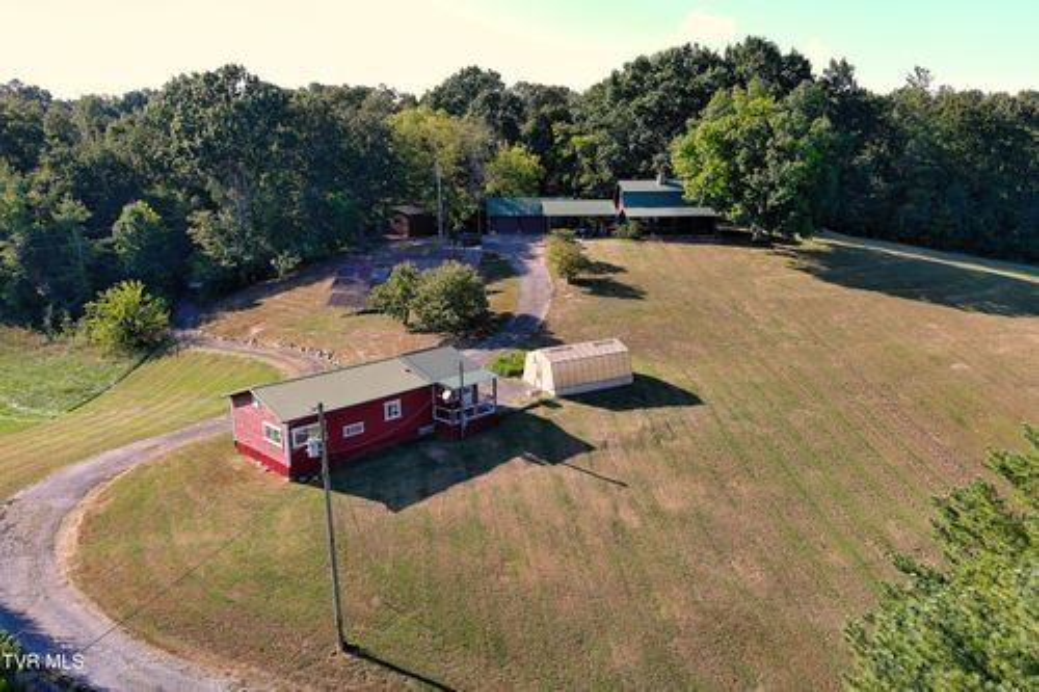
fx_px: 837
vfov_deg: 44.9
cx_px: 520
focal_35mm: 29
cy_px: 346
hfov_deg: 63.7
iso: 100
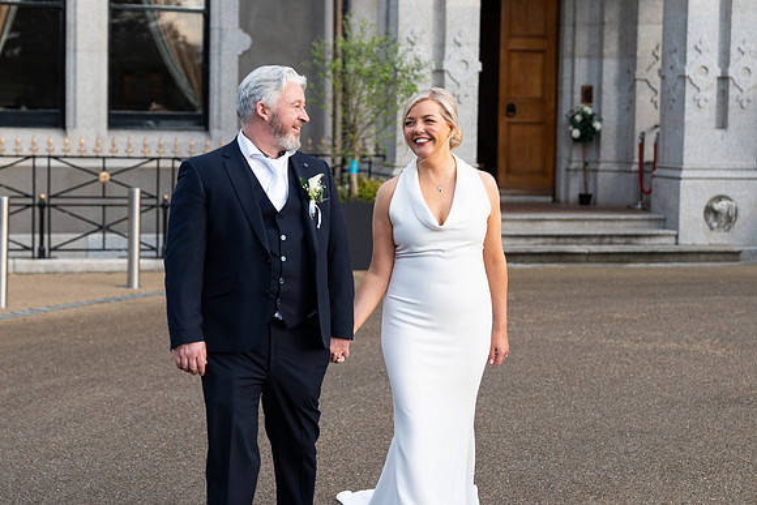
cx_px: 378
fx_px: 1662
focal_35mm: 79
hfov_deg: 25.7
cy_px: 252
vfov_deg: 17.3
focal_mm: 53
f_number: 2.8
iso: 125
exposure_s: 1/200
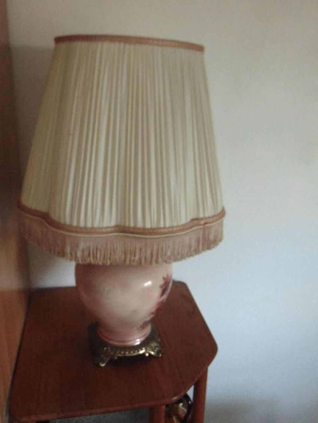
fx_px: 404
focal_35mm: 33
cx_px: 159
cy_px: 212
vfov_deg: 55.3
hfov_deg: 43.0
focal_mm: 5.8
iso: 400
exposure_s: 1/13
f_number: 3.2
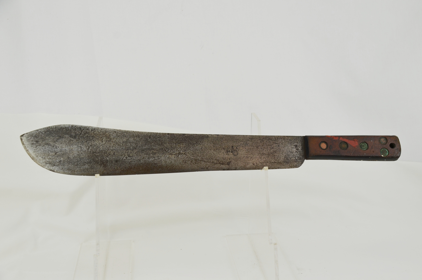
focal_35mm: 48
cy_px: 140
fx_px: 562
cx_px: 211
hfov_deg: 41.2
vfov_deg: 28.0
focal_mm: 32
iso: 250
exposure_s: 1/125
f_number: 5.6
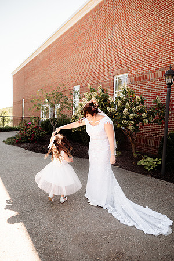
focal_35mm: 24
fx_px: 174
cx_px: 87
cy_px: 130
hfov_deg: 53.1
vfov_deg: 73.7
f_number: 2.8
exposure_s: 1/640
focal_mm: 24
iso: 250
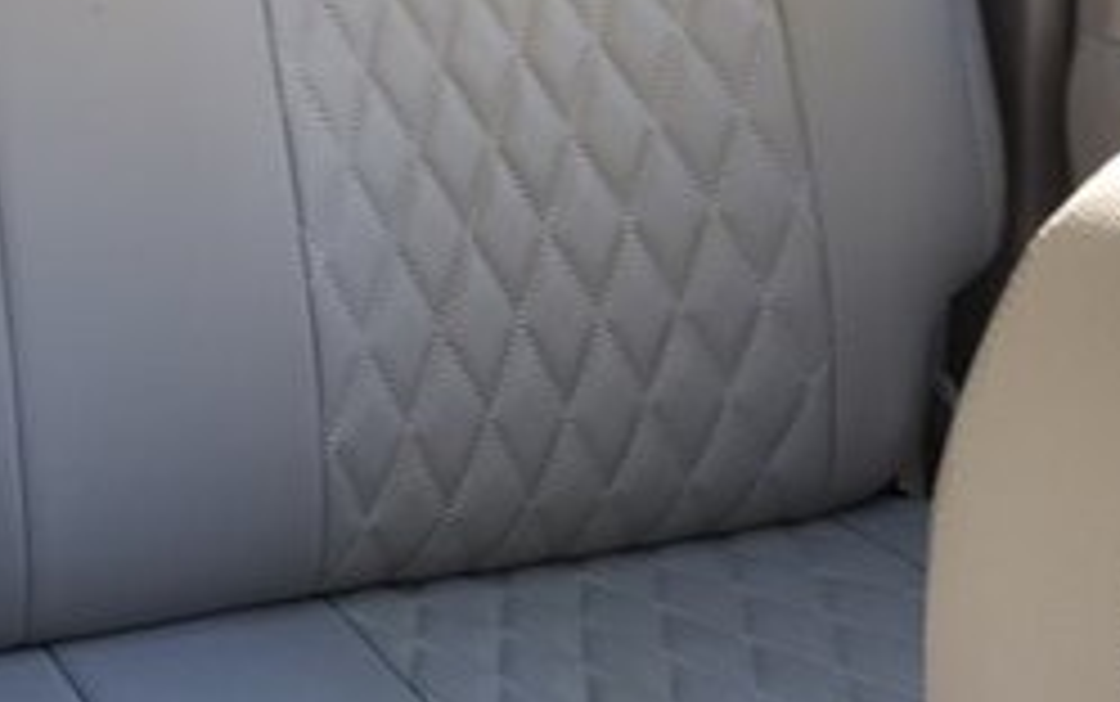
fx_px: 2230
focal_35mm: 73
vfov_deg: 17.3
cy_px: -83
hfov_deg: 26.3
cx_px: -63
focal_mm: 4.2
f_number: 1.7
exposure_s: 1/100
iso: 64
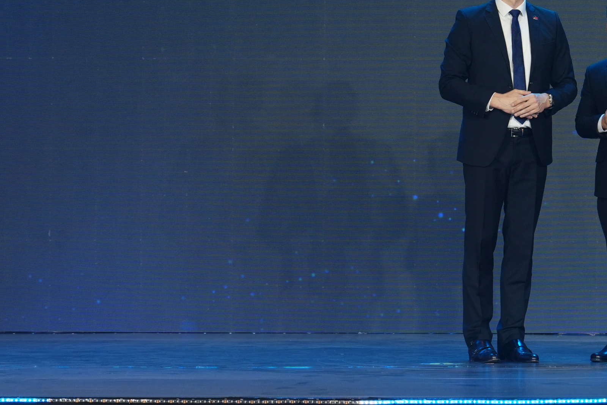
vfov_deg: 8.1
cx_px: 510
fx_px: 2833
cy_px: -8
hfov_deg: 12.2
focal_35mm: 168
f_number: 3.5
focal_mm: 70
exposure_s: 1/200
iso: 640
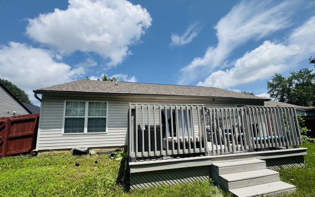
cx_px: 157
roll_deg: +1.6
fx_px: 129
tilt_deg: +8.6
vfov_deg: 74.3
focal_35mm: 15
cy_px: 113
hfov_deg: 101.5
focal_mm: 2.22
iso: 50
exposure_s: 1/2083
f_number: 2.2
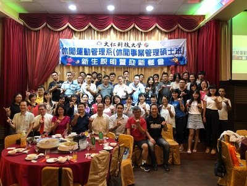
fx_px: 200
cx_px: 124
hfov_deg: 63.4
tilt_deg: +0.0
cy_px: 93
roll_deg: -0.6
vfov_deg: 49.7
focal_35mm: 28
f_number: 1.8
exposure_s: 1/20
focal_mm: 3.99
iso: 40
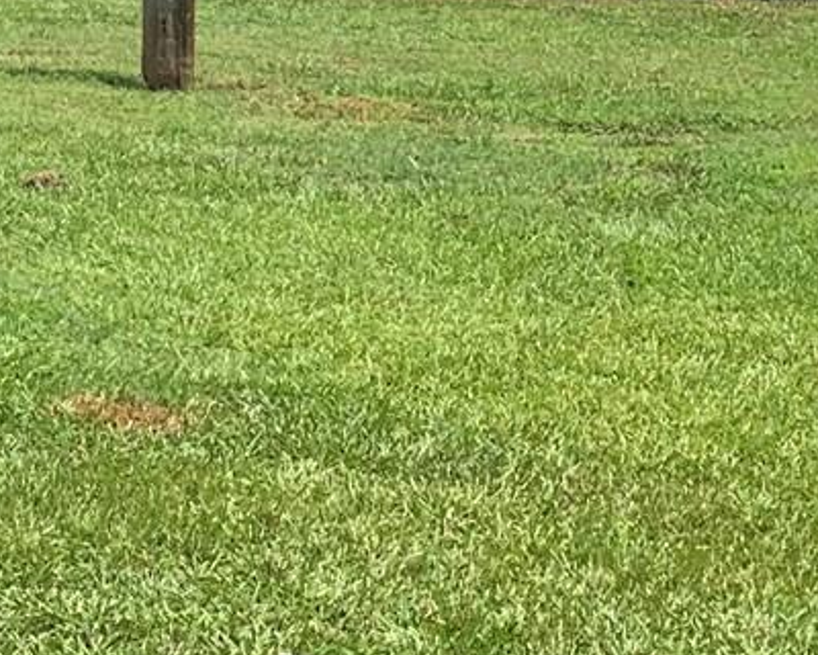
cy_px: 287
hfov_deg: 14.8
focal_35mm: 130
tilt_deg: -10.3
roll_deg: -0.3
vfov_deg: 11.9
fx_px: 3147
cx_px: 575
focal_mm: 4.25
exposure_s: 1/2421
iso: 25
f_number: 1.8
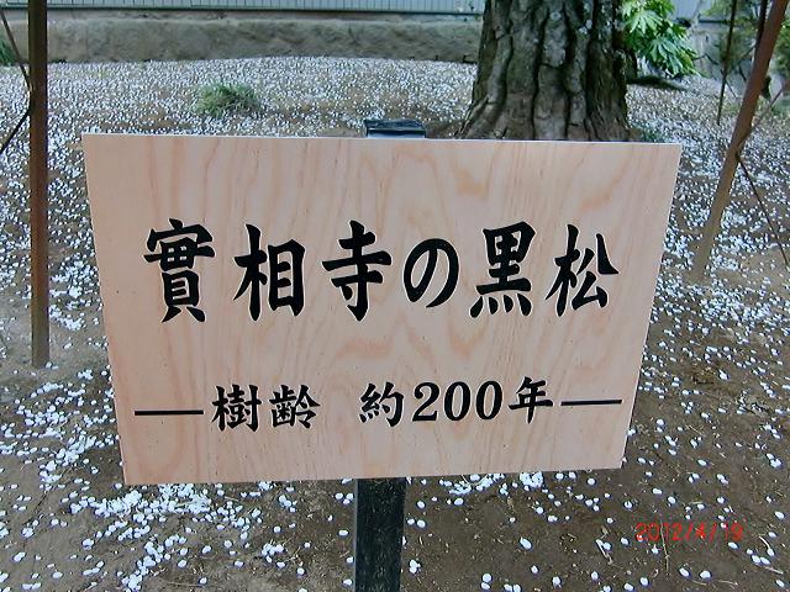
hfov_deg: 55.4
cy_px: 296
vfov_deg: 42.9
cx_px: 395
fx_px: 753
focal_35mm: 33
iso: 200
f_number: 2.7
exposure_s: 1/400
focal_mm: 5.8
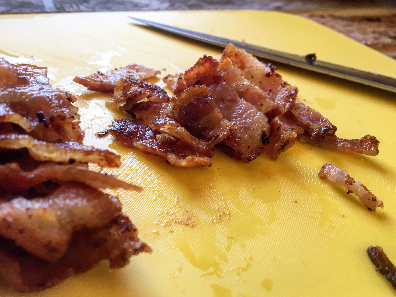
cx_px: 189
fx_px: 423
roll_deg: -6.1
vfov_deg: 38.5
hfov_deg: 50.1
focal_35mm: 37
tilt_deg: -29.6
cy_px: 120
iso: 25
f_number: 2.2
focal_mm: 4.15
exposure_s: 1/30
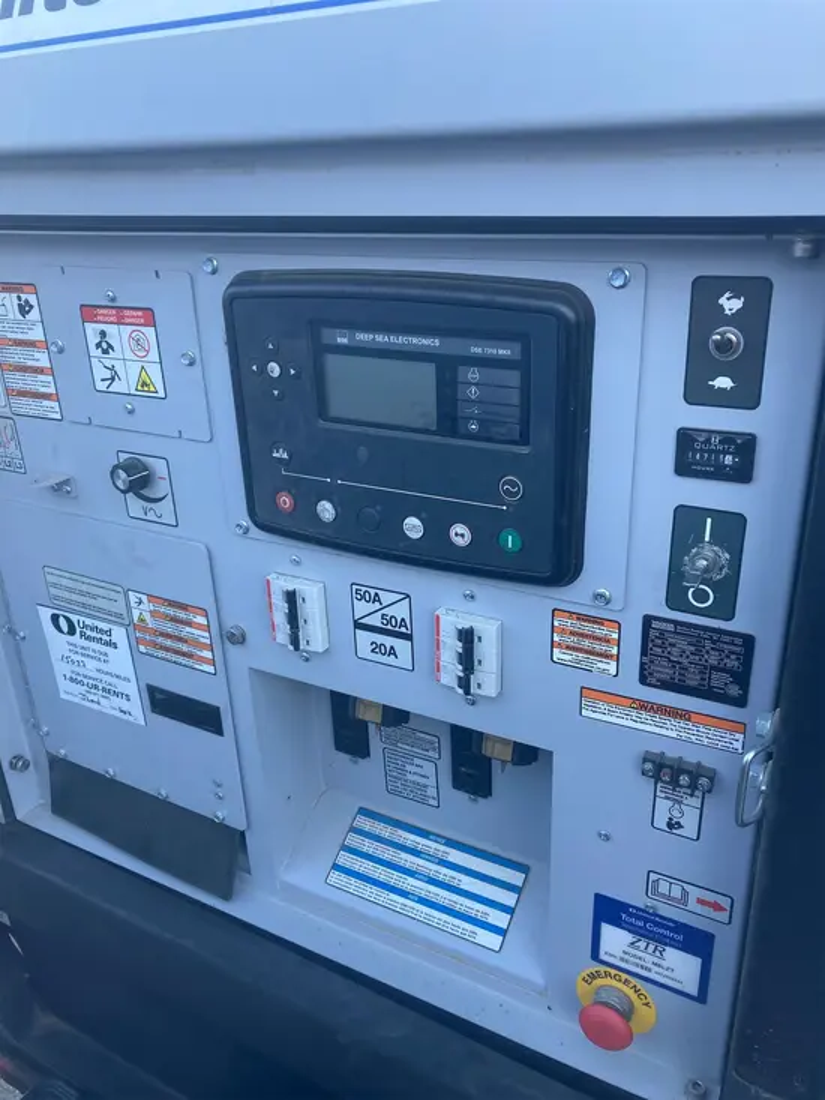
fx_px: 890
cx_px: 412
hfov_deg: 49.8
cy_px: 550
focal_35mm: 28
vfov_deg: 63.4
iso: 32
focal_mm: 3.99
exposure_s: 1/121
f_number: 1.8
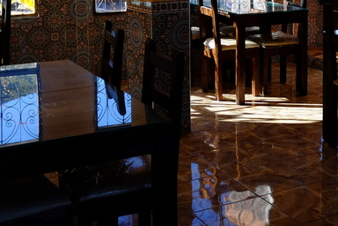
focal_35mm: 73
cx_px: 269
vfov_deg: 18.2
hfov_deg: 27.2
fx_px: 685
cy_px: -2
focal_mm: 23
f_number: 4
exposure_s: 1/420
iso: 400
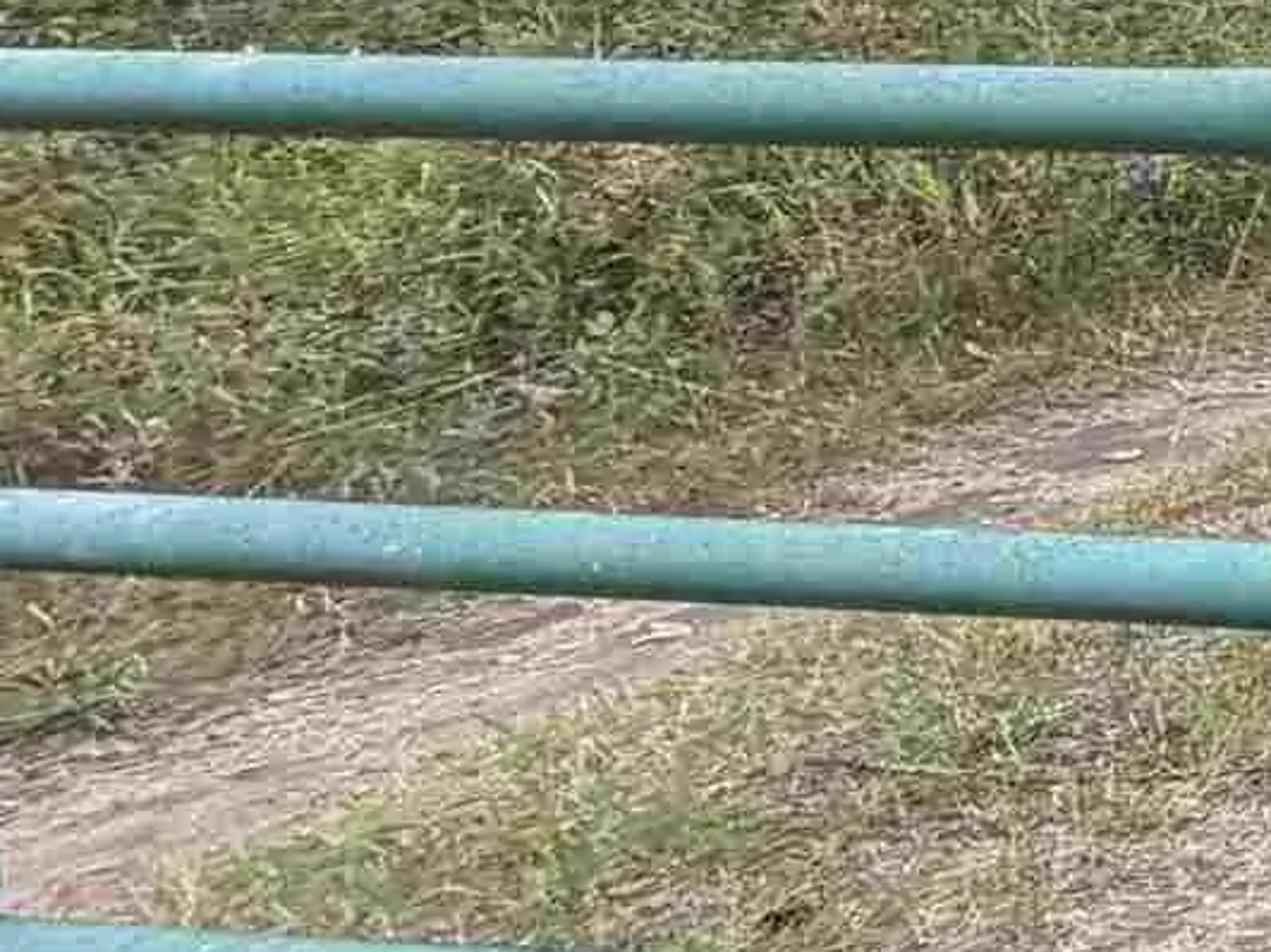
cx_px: 3600
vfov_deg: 17.3
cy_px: -222
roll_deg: +1.9
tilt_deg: -5.1
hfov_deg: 12.4
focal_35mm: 81
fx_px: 2973
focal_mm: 2.22
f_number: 2.2
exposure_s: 1/167
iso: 50
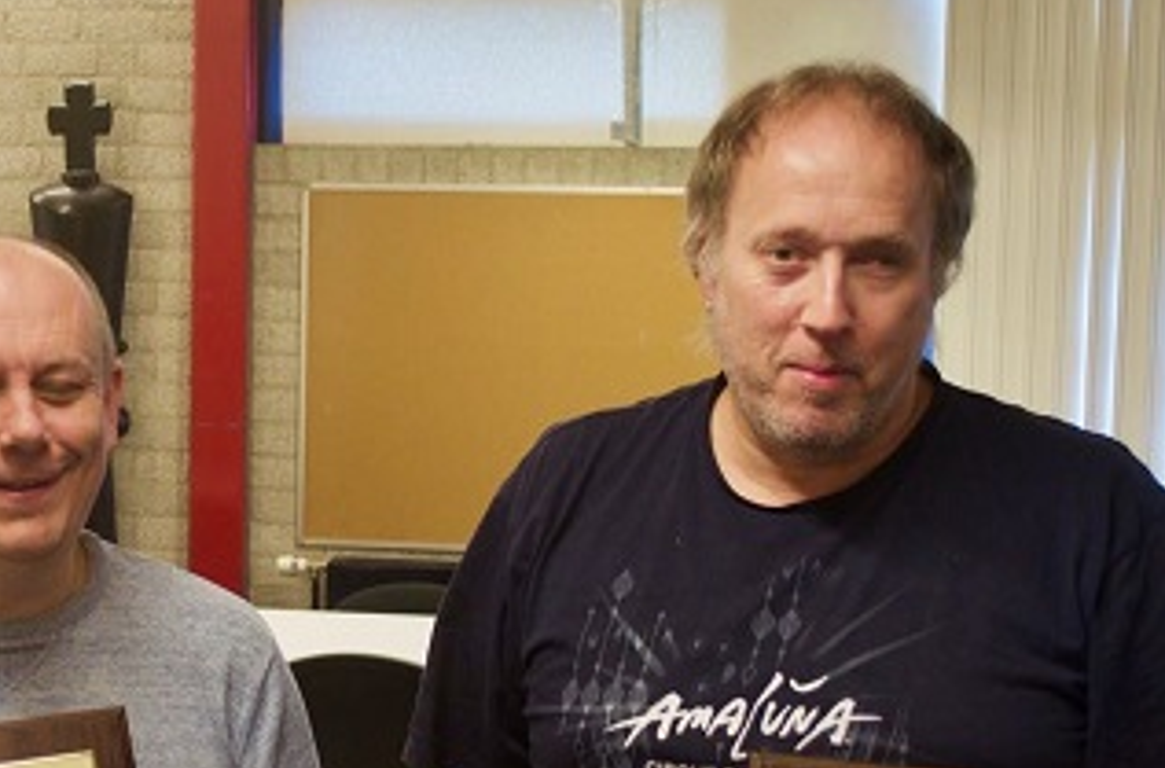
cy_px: 505
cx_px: 169
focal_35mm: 97
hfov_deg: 20.8
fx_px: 3128
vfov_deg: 14.0
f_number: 4.8
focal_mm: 32
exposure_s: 1/40
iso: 800
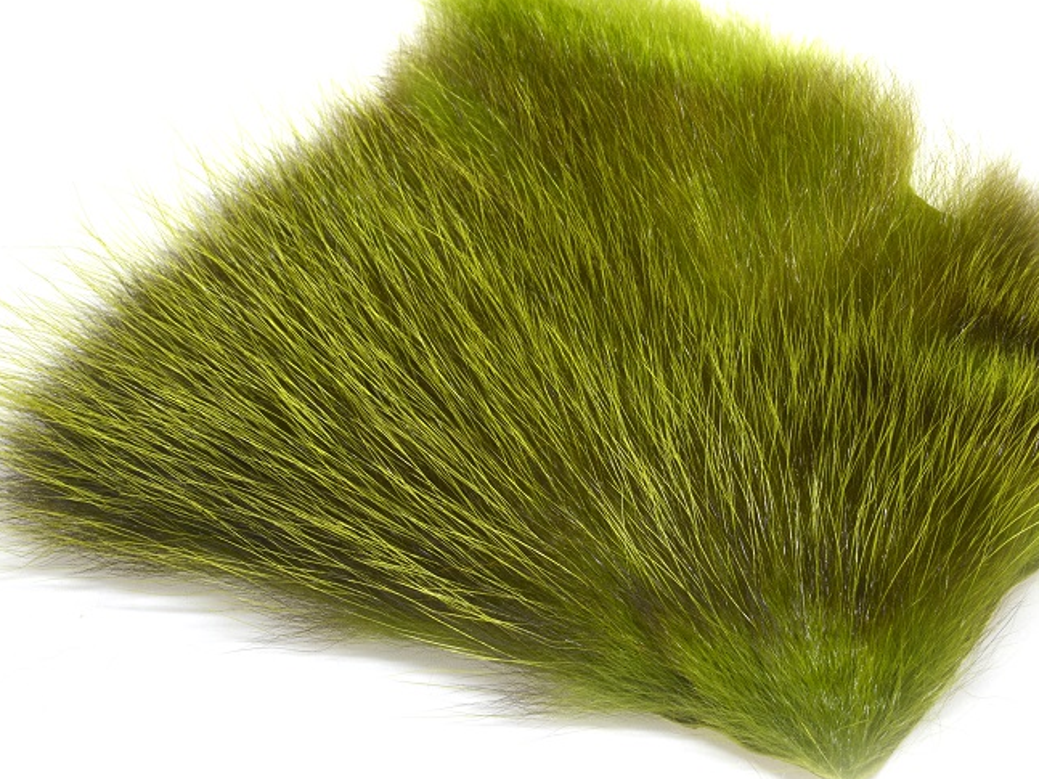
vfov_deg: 9.5
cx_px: 626
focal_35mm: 156
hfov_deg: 12.7
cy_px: 332
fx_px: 4681
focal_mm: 105
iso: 100
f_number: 16
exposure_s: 1/10
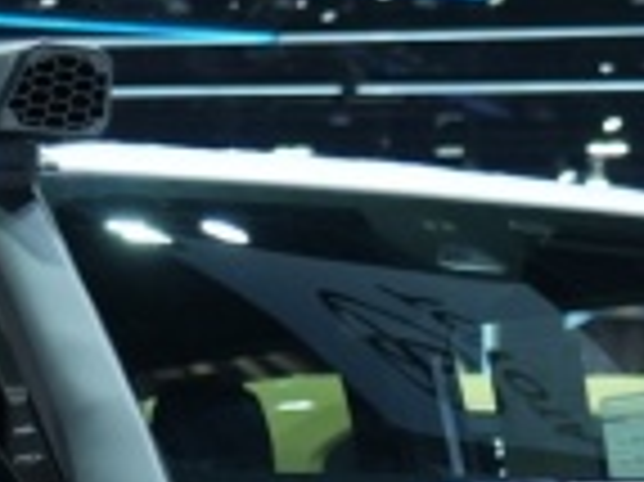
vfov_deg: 6.2
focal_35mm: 232
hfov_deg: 8.5
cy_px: 969
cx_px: 576
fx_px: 4313
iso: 1000
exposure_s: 1/160
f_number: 4
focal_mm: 46
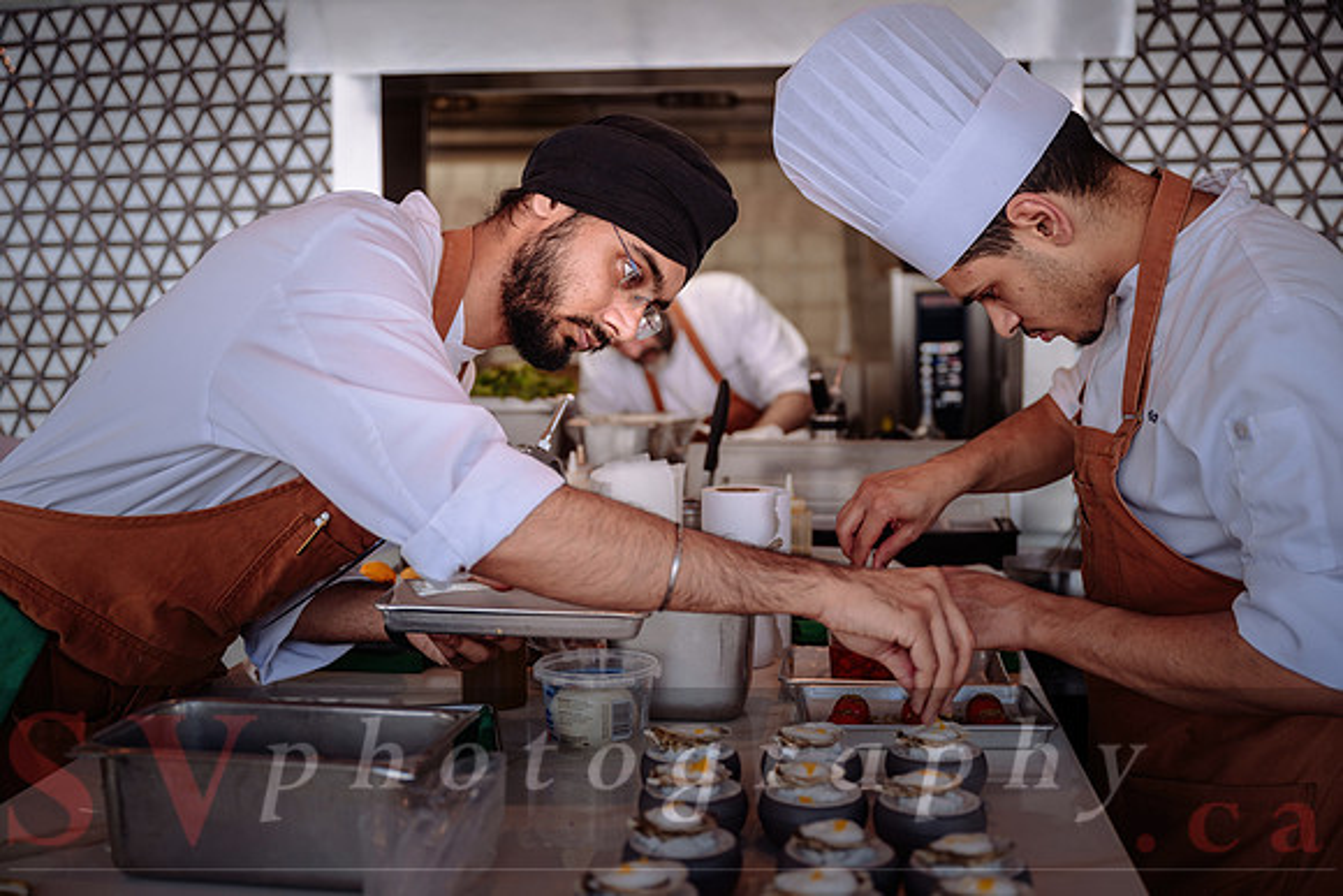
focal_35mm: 42
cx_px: 672
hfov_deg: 46.7
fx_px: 1555
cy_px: 448
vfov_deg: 32.1
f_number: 2.8
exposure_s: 1/100
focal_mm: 41
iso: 100
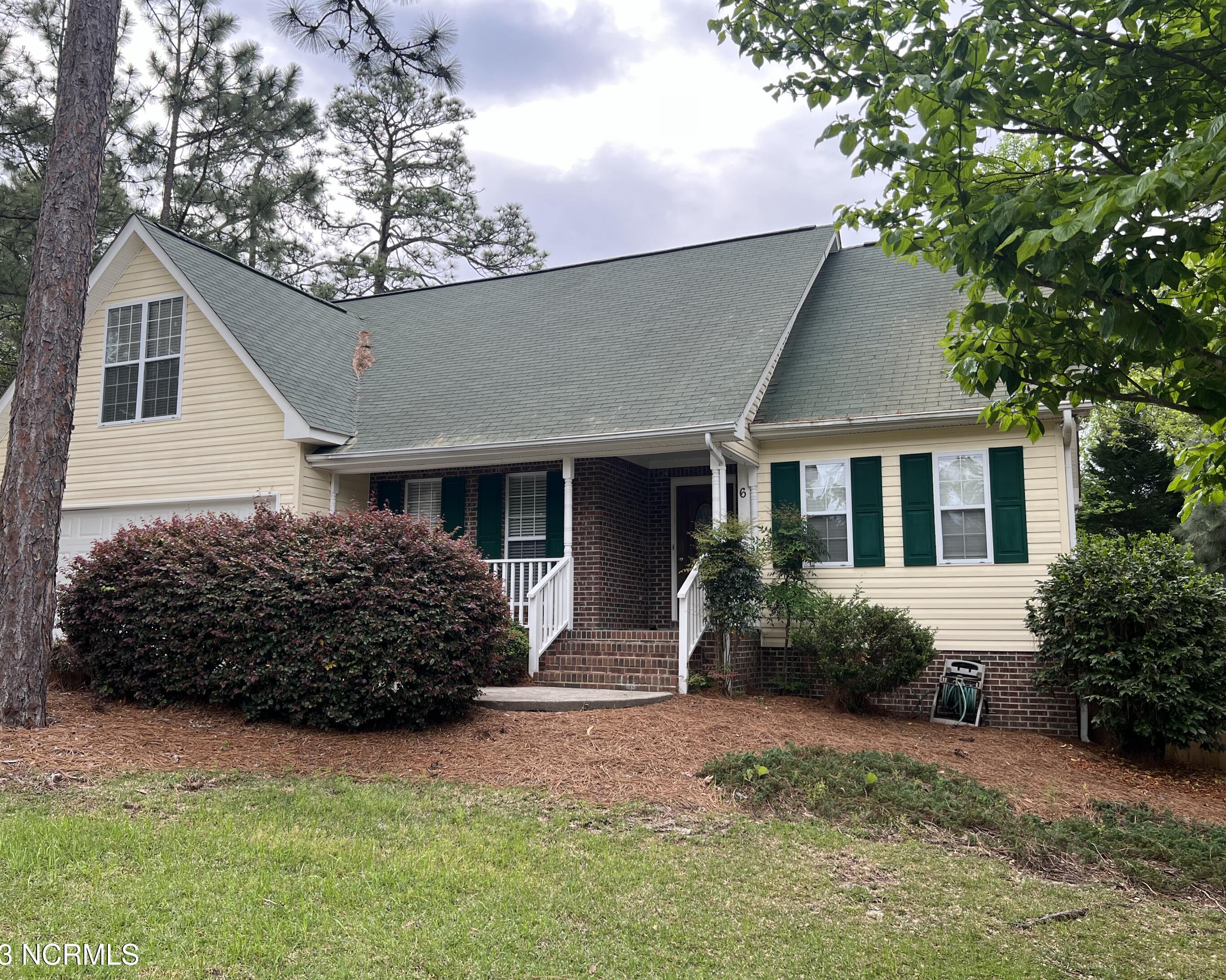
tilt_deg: +7.6
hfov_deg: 62.2
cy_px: 494
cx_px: 603
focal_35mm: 28
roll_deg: +0.0
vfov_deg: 51.5
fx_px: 1016
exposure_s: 1/758
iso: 50
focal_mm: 5.7
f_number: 1.5
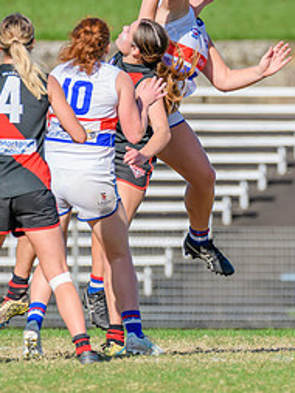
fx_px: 13828
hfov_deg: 1.2
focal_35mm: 1218
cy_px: 76
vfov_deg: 1.6
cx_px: 203
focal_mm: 460
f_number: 9
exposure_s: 1/1600
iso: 640
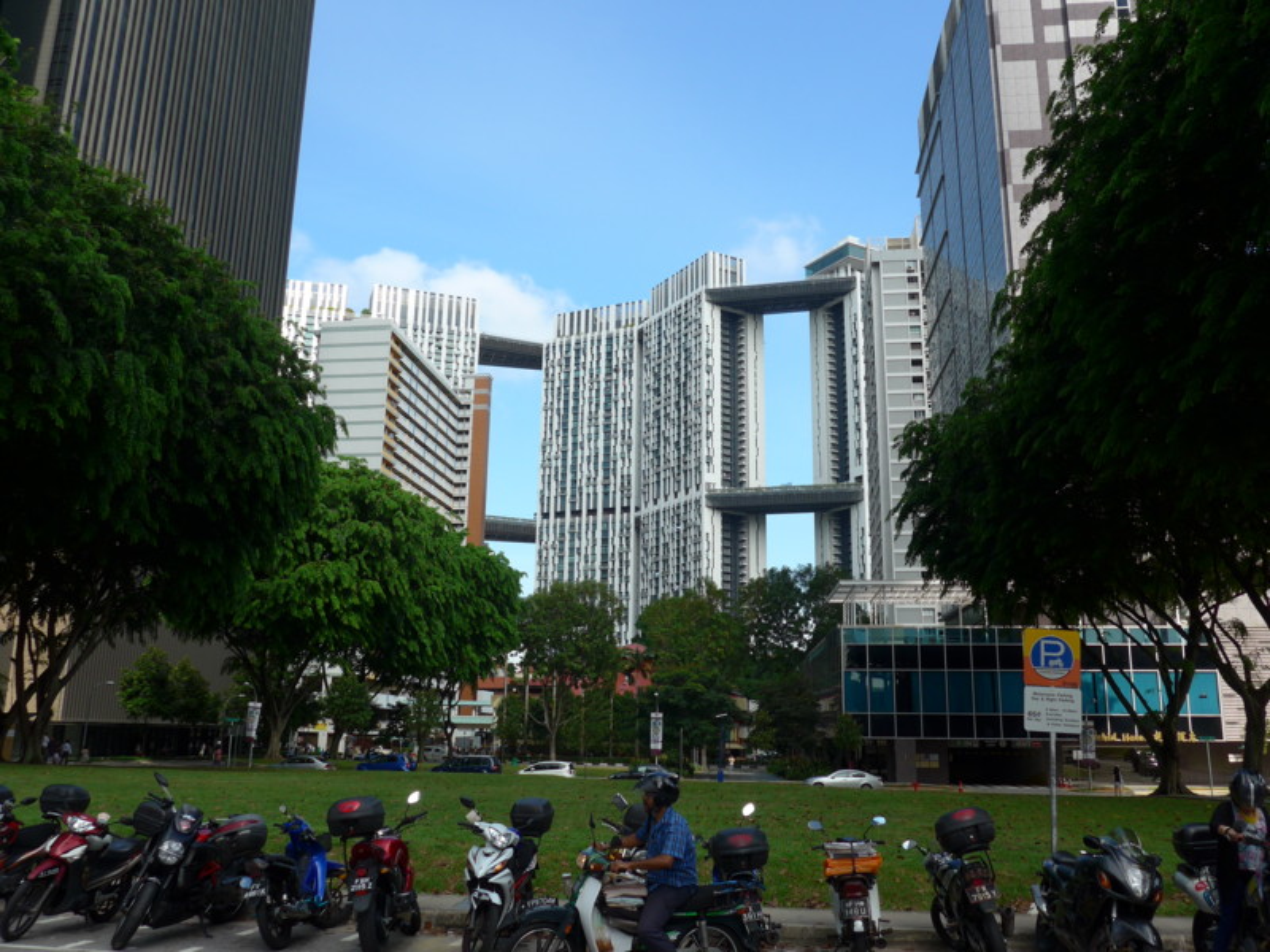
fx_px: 1064
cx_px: 635
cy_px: 476
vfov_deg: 48.2
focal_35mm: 29
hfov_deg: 61.7
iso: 80
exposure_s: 1/640
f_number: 2.8
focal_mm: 6
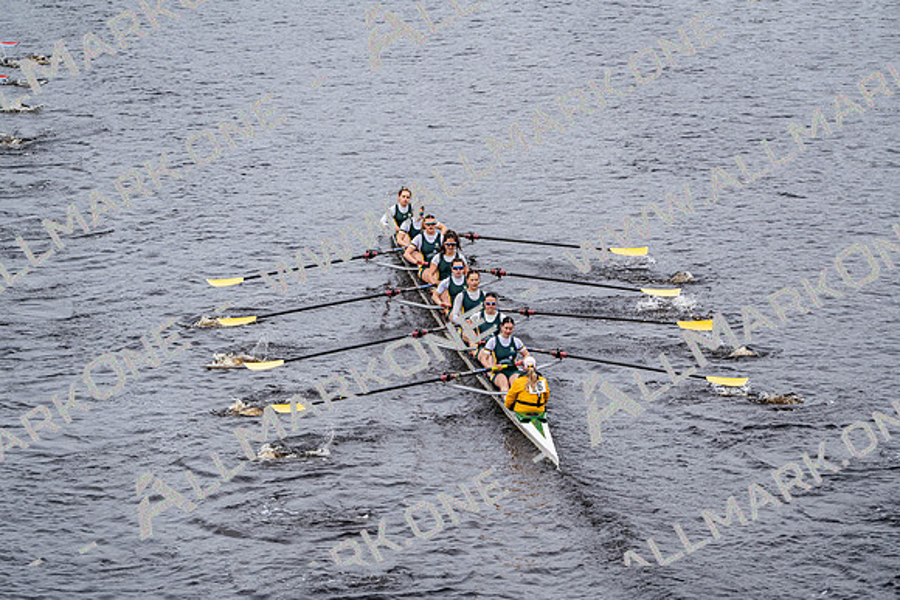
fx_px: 5001
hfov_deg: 10.3
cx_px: 450
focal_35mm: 200
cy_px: 300
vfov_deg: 6.9
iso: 200
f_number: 2.8
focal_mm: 200
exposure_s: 1/2000
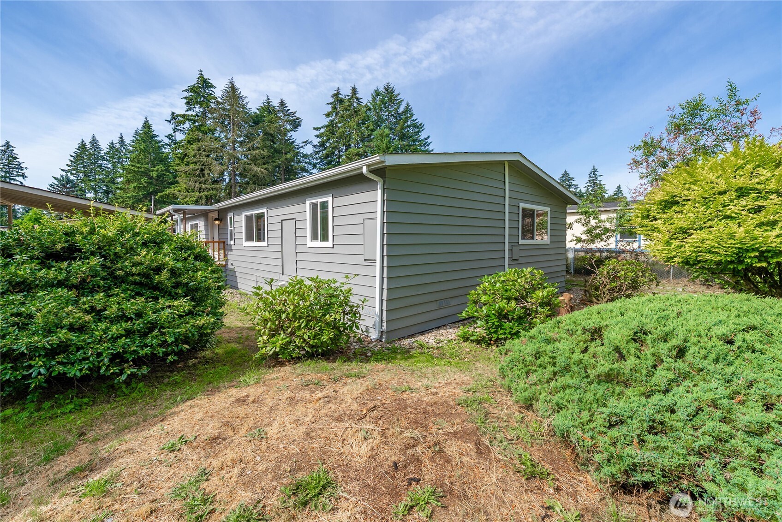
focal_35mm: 12
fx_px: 261
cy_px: 261
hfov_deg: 112.6
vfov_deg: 90.1
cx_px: 391
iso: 80
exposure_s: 1/125
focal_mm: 12
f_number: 6.3
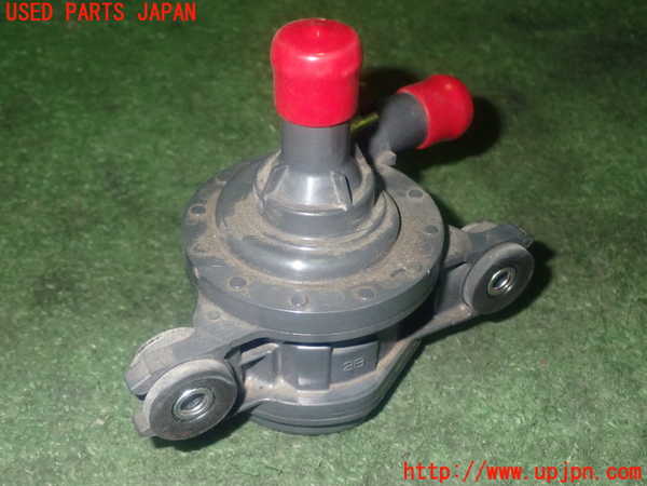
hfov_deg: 42.9
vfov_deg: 32.9
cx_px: 324
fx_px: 822
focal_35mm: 44
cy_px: 243
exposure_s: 1/40
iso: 800
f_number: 9
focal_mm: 7.84
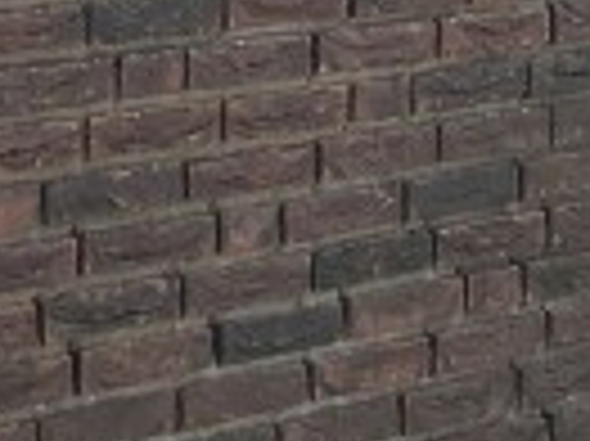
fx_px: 3491
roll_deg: +0.4
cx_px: -36
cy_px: -500
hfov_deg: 9.6
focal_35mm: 205
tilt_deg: +1.3
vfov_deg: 6.9
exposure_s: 1/606
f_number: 1.8
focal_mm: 3.99
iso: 20
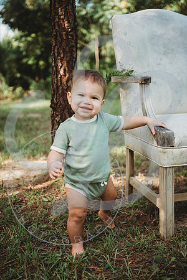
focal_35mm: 55
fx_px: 429
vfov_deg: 36.2
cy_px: 140
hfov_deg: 24.6
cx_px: 94
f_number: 2.8
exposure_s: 1/250
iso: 100
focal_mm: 55
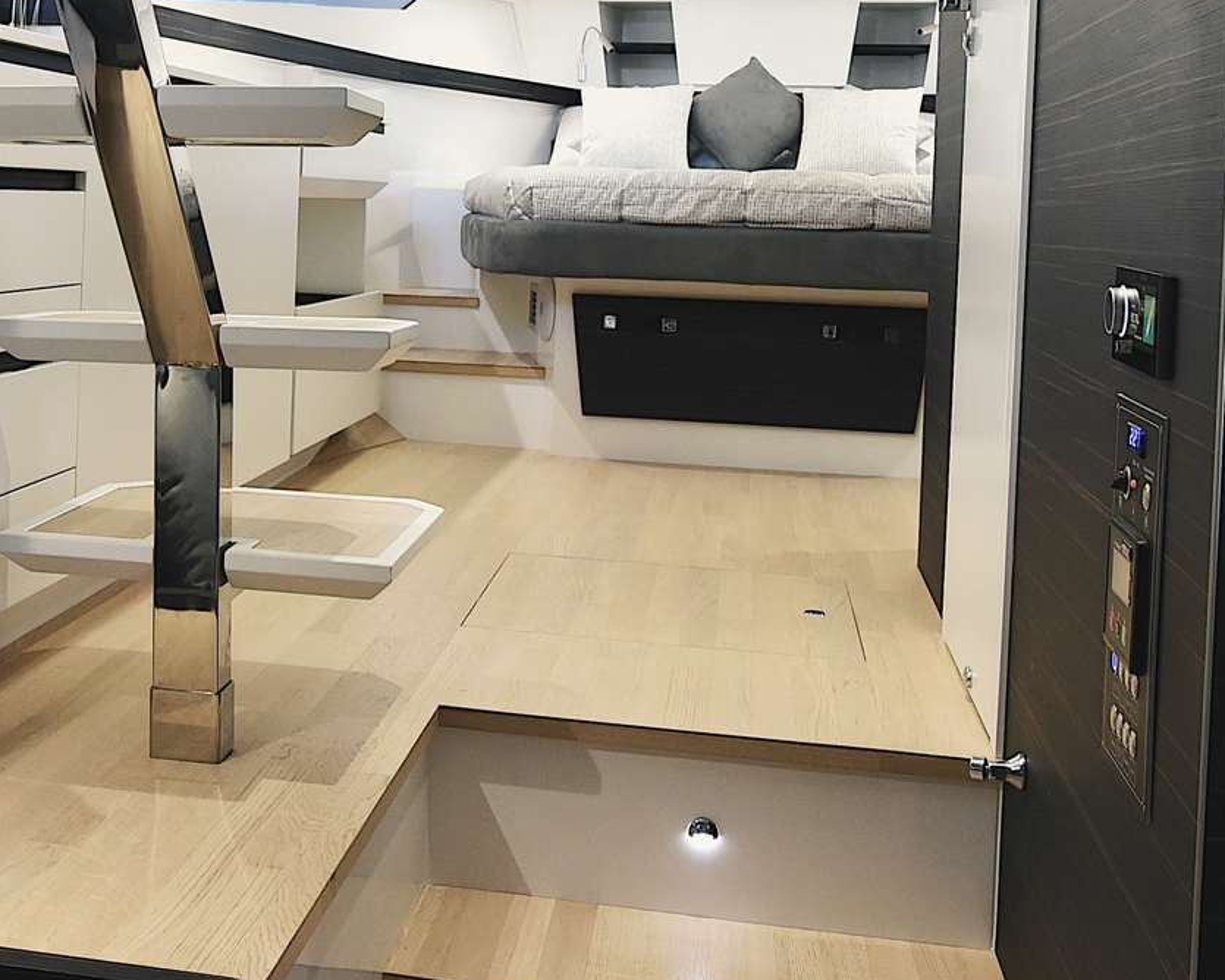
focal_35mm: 45
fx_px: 1631
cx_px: 401
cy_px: 224
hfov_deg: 40.6
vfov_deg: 32.7
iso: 1600
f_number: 6.3
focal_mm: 16
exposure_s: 1/40
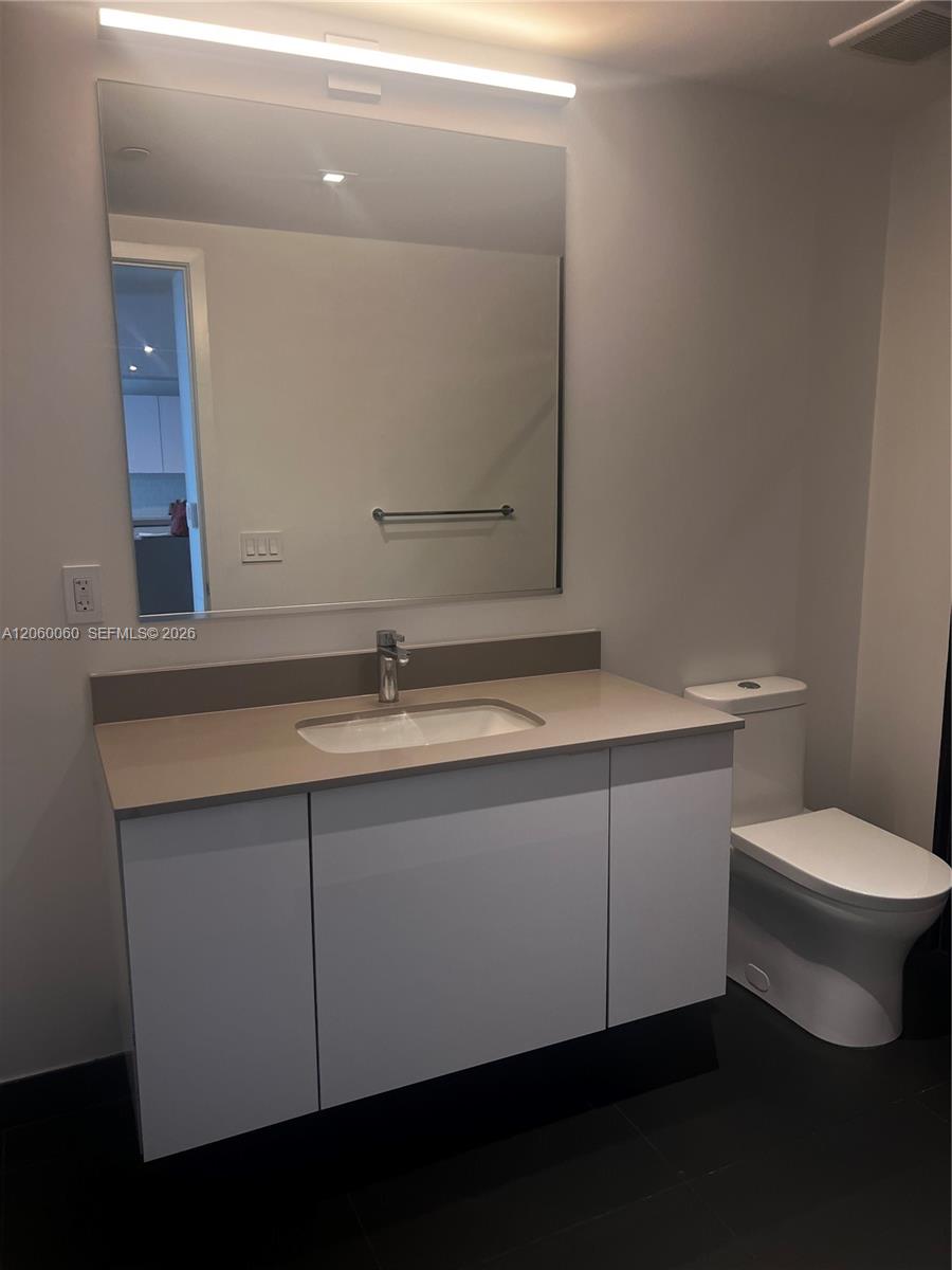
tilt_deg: -10.0
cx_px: 476
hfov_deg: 53.1
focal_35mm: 26
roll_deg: -0.1
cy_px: 635
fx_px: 953
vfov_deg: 67.3
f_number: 1.5
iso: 125
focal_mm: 5.7
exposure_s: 1/120
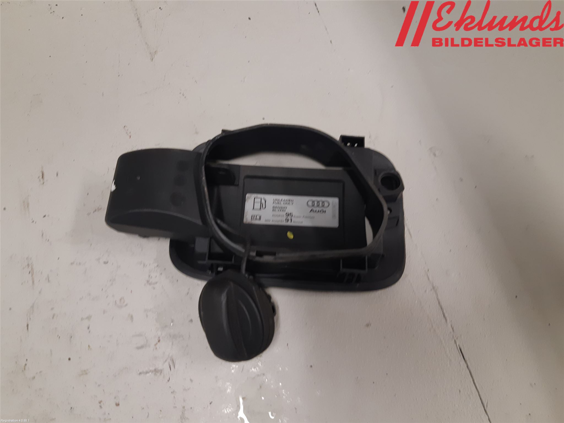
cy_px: 212
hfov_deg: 67.3
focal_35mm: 26
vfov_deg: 53.1
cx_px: 282
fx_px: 424
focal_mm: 3.93
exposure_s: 1/50
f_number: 1.7
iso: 125
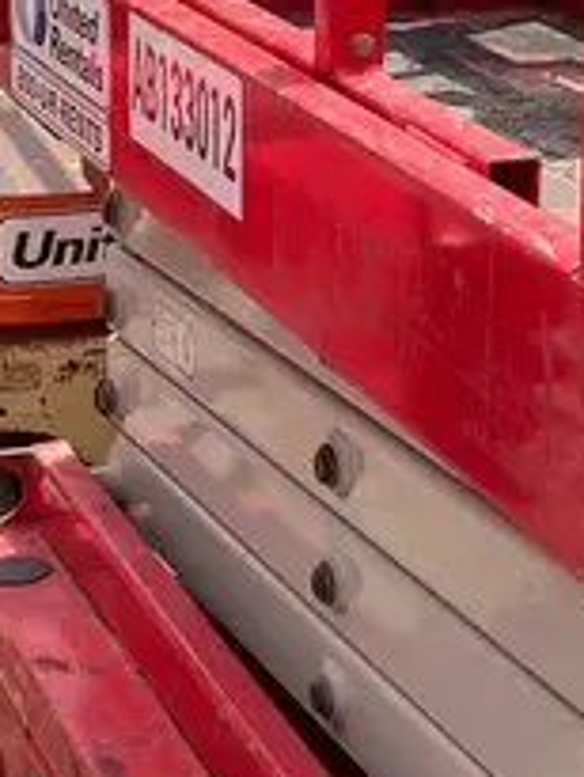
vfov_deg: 19.2
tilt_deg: -8.0
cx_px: 739
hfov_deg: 14.3
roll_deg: -2.2
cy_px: 36
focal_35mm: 100
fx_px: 2247
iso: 32
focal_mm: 3.99
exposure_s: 1/783
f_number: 1.8
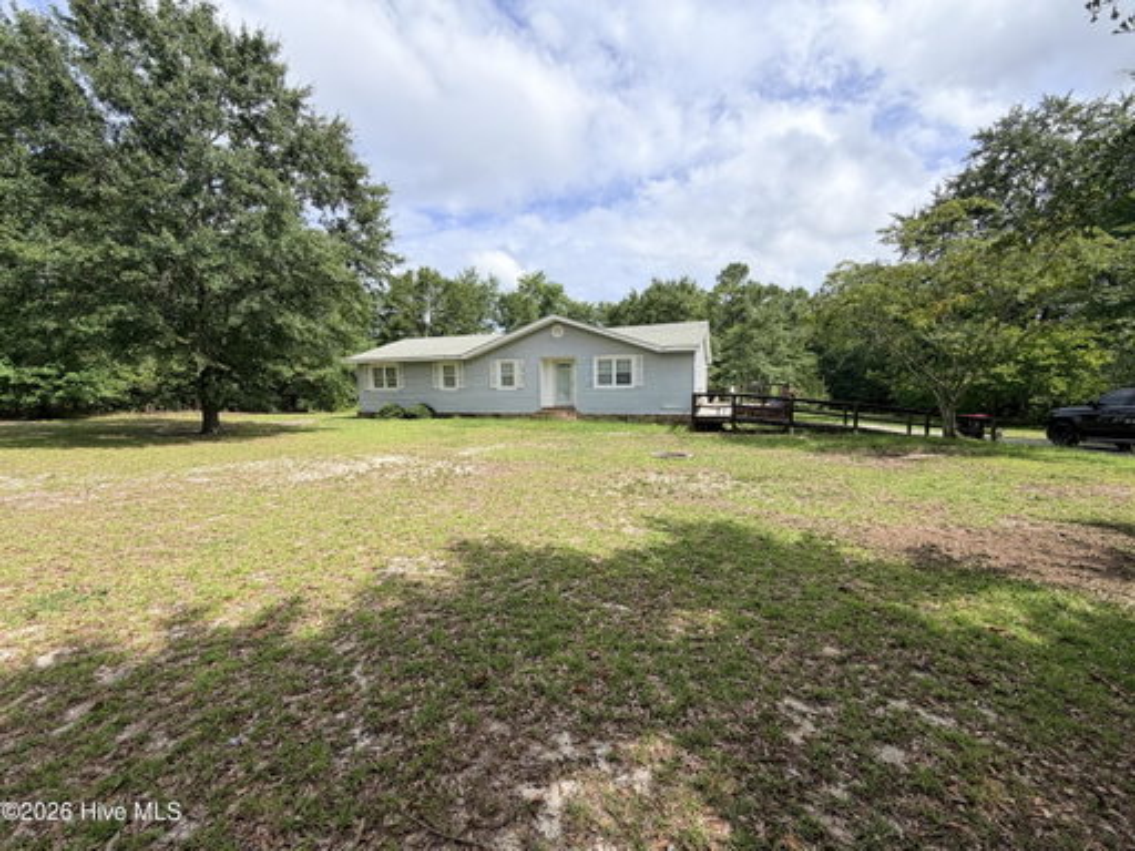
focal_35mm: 14
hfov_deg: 102.1
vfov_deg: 85.7
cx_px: 568
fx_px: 459
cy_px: 426
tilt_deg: -3.5
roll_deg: +1.0
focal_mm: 2.22
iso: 20
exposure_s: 1/985
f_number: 2.2
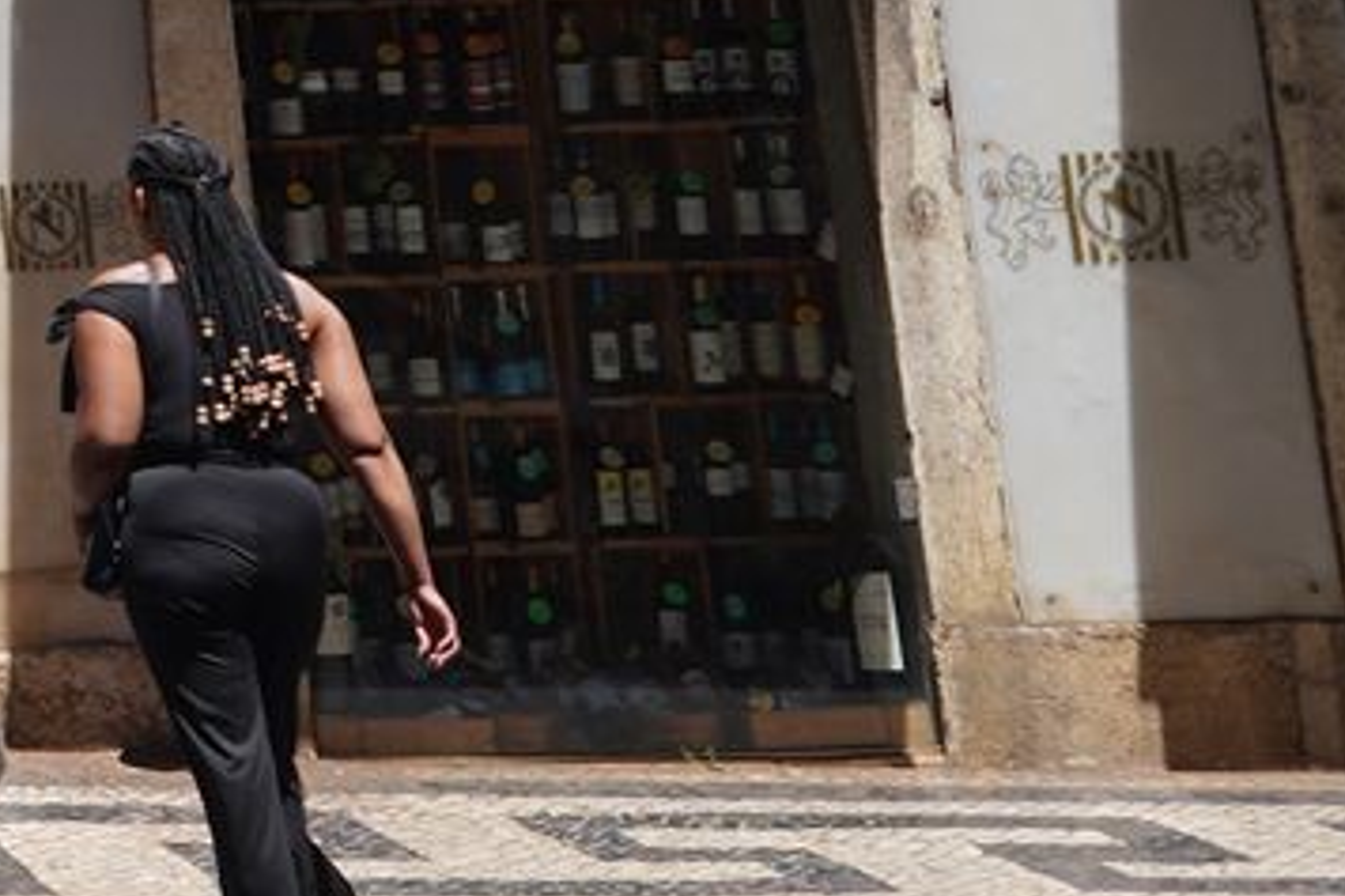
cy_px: -847
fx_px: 5041
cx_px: -1738
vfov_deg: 9.5
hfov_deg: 12.4
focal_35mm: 135
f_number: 13
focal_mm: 24
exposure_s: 1/100
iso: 100
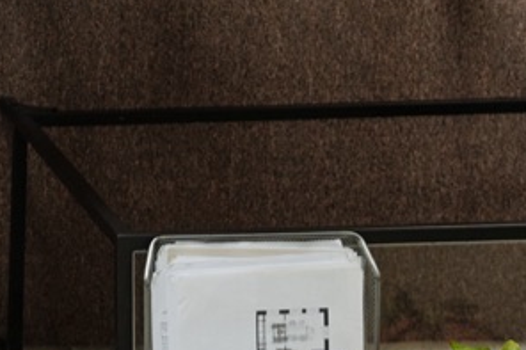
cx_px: -435
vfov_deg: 6.9
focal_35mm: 189
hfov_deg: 10.2
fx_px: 2760
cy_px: -467
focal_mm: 35
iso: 1000
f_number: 4
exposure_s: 1/160
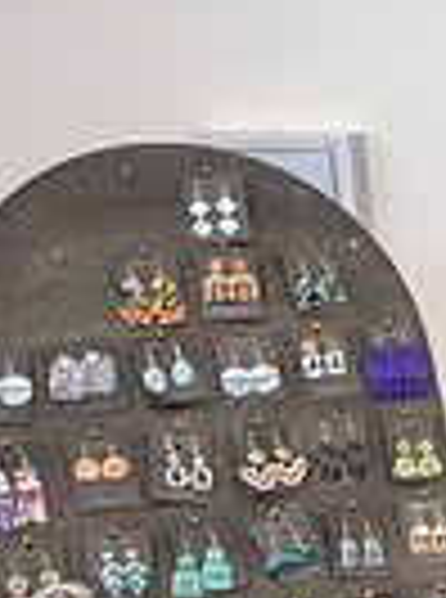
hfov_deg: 10.8
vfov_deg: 19.2
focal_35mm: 101
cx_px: 1266
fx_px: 1743
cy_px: 524
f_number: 4
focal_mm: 24
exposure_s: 1/125
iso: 1250
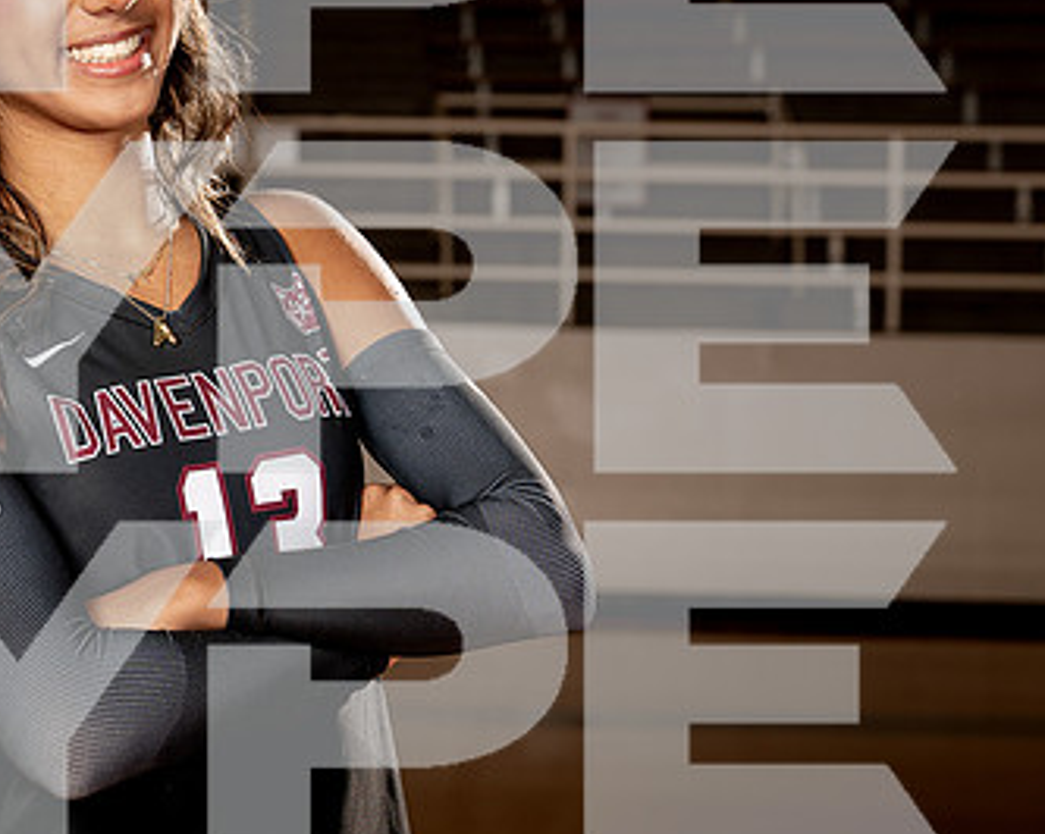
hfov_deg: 18.4
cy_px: 309
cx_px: 157
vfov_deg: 14.9
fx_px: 3184
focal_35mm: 103
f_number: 5.6
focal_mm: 63
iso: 100
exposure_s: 1/250
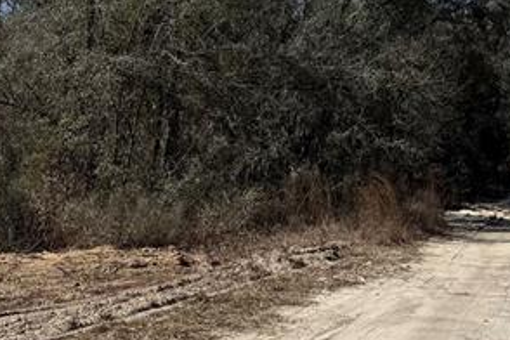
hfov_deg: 23.0
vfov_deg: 15.1
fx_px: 1232
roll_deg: +1.0
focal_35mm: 87
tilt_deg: -11.3
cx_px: 90
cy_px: 411
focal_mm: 6.76
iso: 80
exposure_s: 1/7353
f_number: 1.78
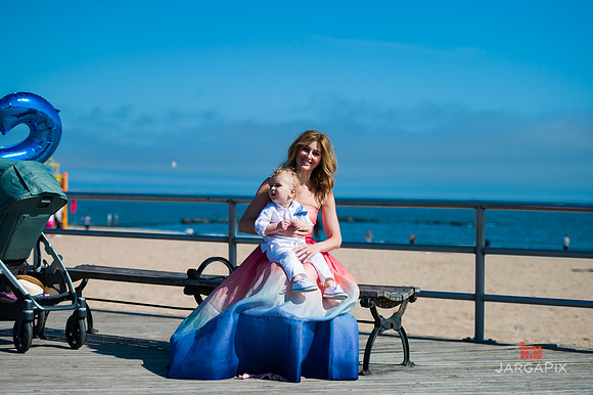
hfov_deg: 26.0
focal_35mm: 78
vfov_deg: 17.5
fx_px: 1284
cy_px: 198
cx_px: 296
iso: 200
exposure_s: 1/6400
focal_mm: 78
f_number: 3.2
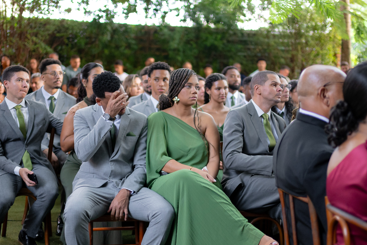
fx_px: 551
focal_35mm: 54
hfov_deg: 36.9
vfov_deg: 25.1
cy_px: 125
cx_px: 181
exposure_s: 1/400
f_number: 1.4
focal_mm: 35
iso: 1600
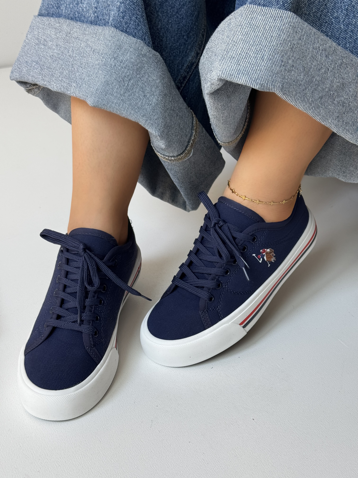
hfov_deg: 30.3
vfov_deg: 39.7
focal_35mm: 48
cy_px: 239
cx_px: 179
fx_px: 662
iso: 64
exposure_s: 1/315
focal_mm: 6.76
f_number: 1.78
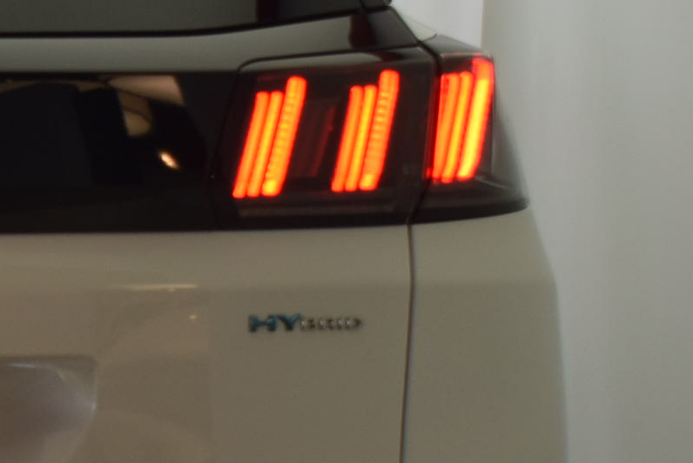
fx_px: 3910
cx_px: -349
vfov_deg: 6.8
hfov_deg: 9.8
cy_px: 419
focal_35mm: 203
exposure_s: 1/125
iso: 400
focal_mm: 36
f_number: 5.6
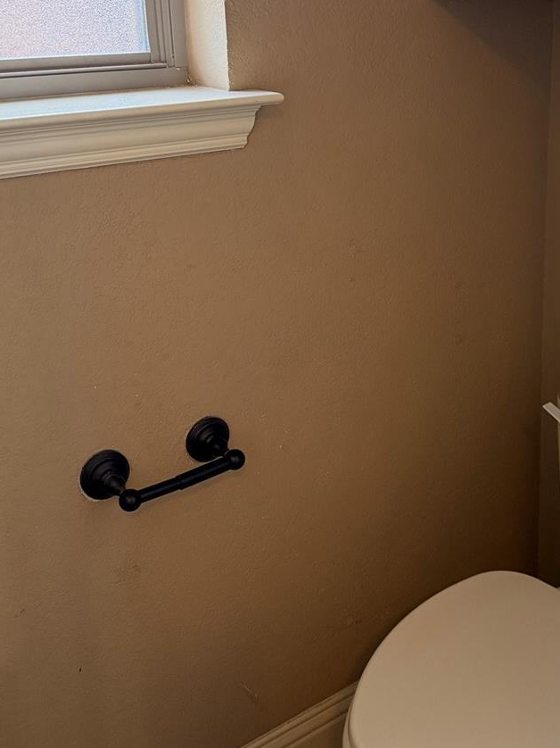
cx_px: 412
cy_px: 260
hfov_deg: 32.3
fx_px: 950
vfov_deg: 42.5
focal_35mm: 44
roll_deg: -0.3
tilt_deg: -15.9
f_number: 1.78
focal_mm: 6.76
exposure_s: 1/120
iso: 400
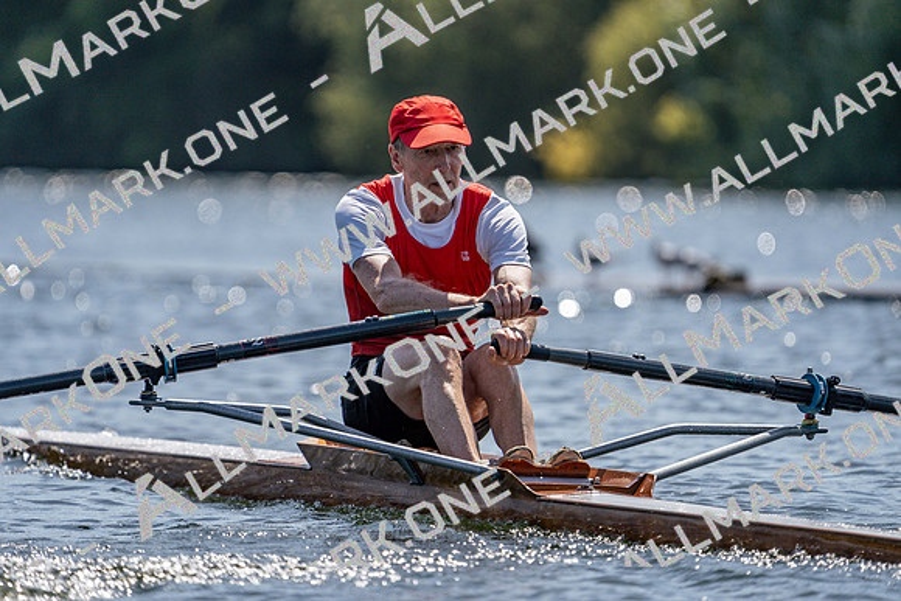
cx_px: 450
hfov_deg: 4.3
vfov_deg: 2.8
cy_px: 300
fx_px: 12141
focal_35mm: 485
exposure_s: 1/2000
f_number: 6.3
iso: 250
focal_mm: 485
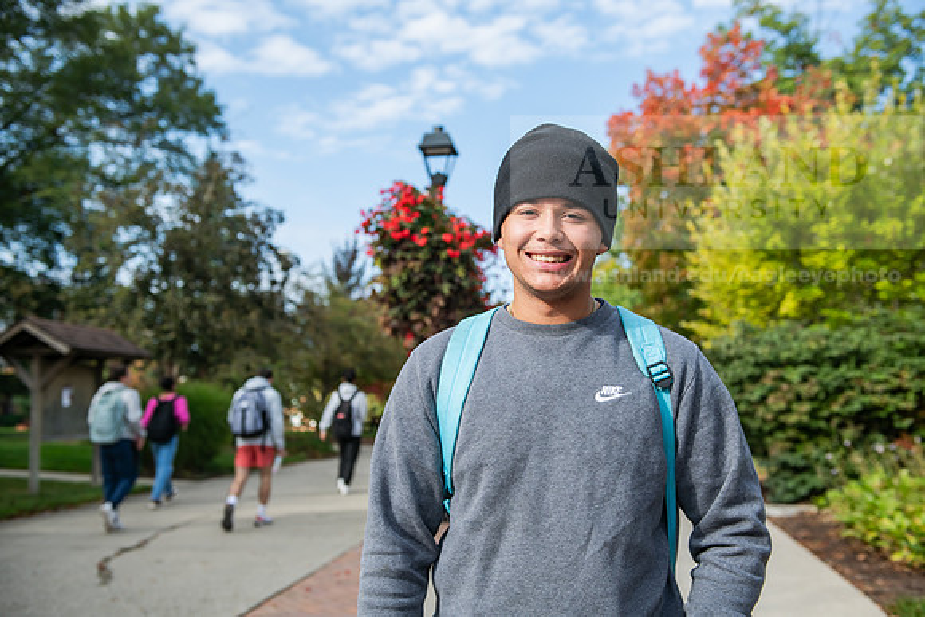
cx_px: 462
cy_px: 308
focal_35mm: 38
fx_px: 977
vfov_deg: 35.1
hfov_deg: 50.7
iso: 100
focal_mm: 38
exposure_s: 1/800
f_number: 3.5
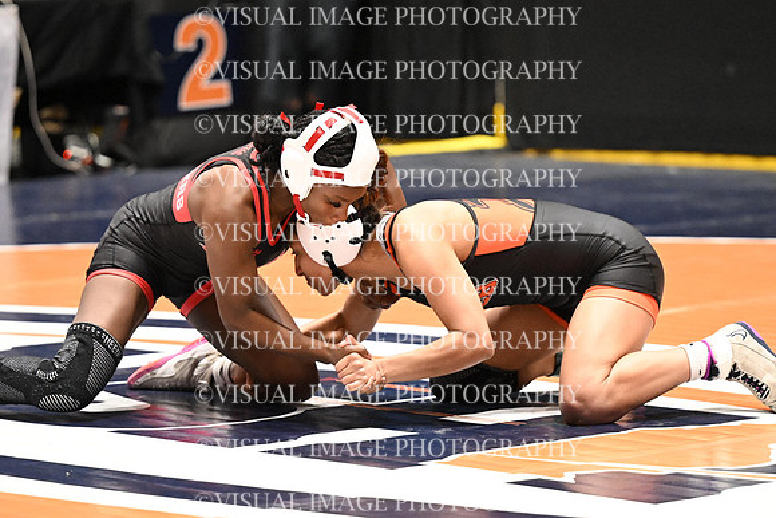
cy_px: 259
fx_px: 4032
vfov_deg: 7.3
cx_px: 388
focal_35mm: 187
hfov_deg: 11.0
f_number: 2.8
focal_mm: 125
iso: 8000
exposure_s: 1/960
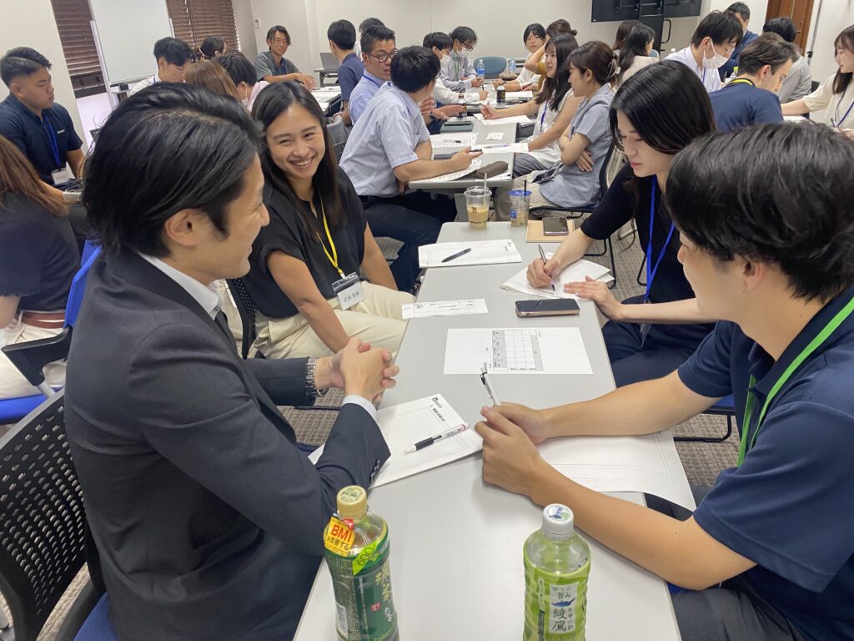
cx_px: 427
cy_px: 320
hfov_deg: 67.3
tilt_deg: -26.3
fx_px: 641
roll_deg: +4.1
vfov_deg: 53.1
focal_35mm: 26
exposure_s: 1/50
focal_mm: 4.25
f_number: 1.8
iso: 64
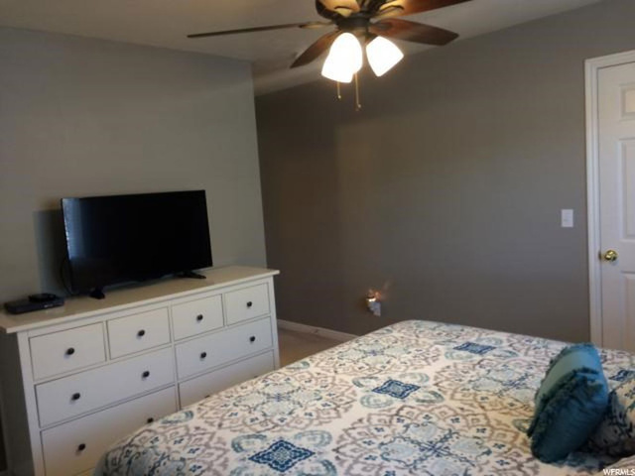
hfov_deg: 61.7
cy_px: 238
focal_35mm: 29
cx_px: 318
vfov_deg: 48.2
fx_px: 532
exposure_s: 1/30
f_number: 2.2
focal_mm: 4.15
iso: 80
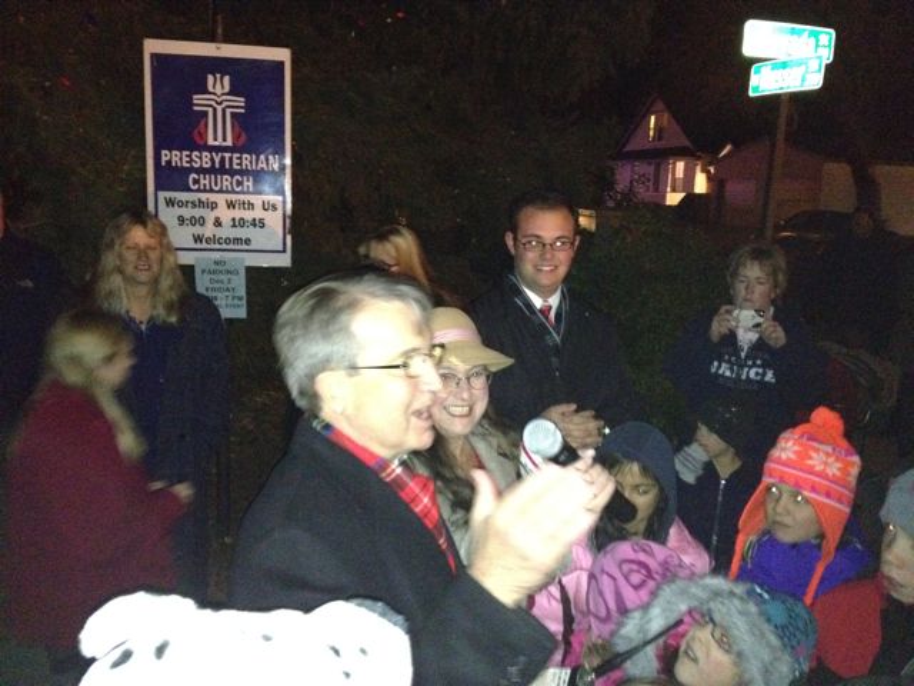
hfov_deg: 52.6
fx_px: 924
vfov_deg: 40.7
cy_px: 343
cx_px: 457
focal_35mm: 35
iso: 800
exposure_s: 1/16
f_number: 2.4
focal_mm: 4.28
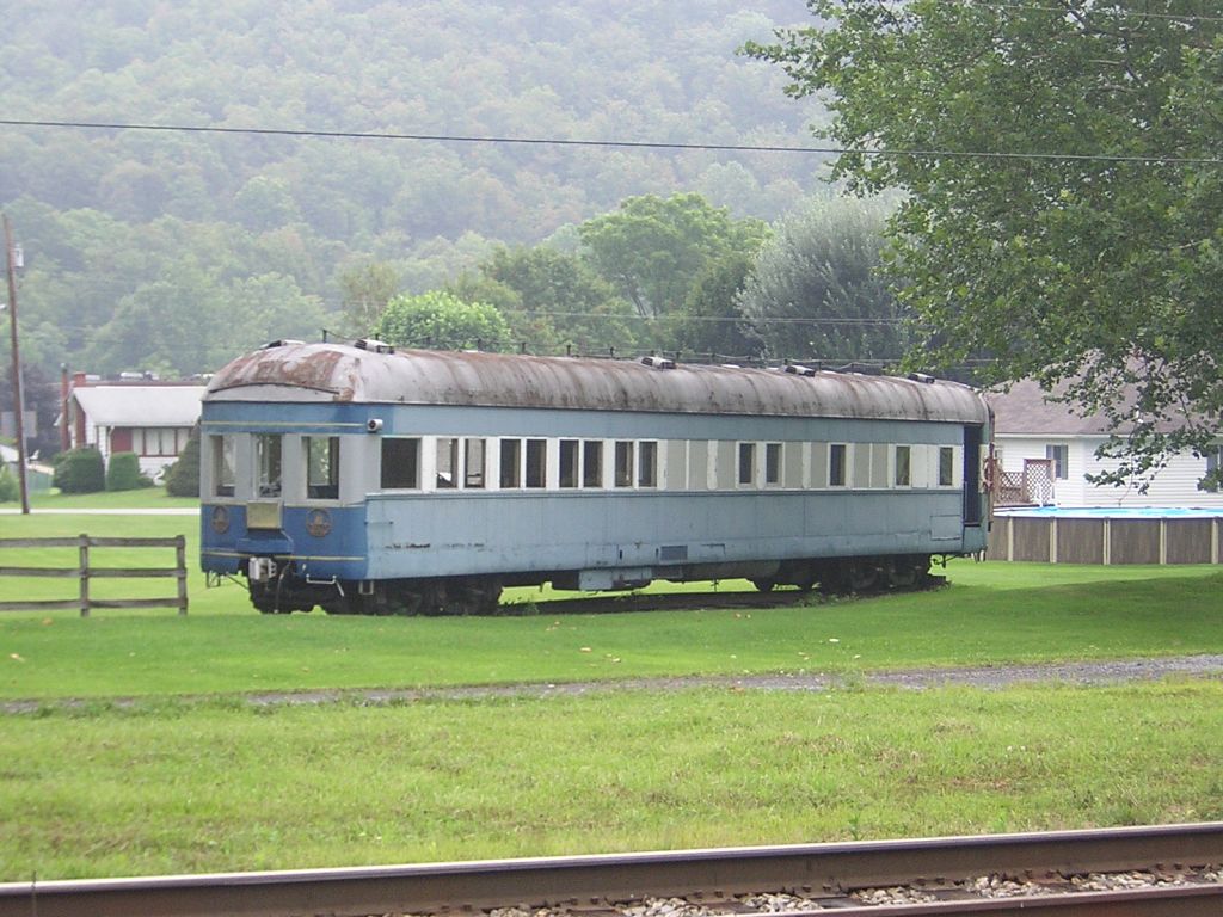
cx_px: 612
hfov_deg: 20.2
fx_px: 3427
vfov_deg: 15.2
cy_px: 458
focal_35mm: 97
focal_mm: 12.6
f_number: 4.4
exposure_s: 1/185
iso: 200
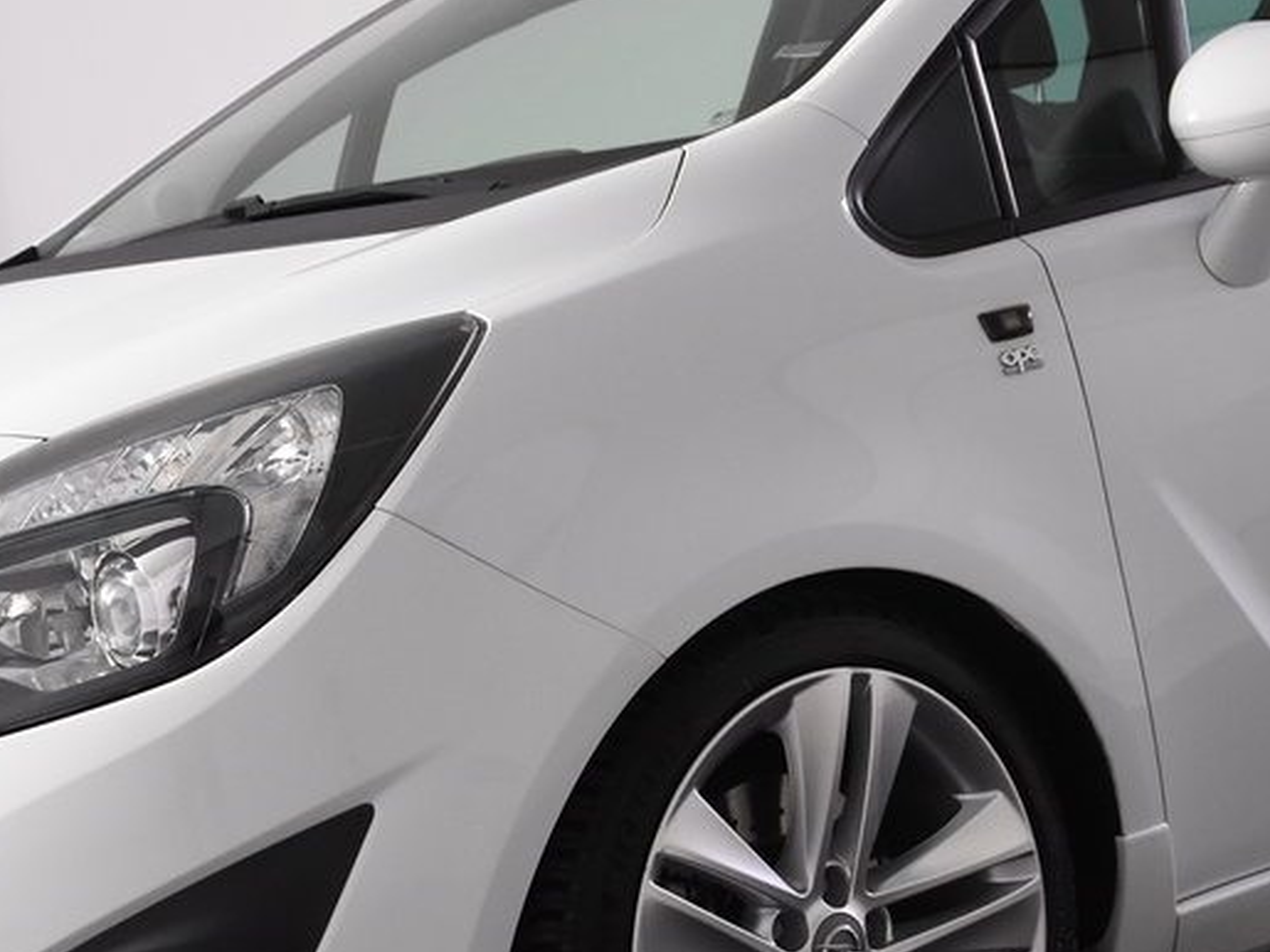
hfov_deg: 22.7
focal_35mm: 86
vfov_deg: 17.1
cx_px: 760
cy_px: 598
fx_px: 3154
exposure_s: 1/100
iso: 1600
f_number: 4.5
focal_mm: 24
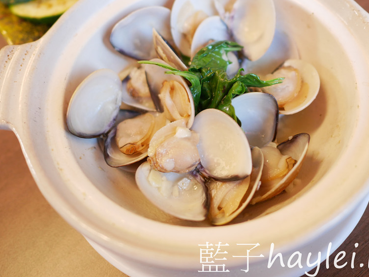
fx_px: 405
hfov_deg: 48.8
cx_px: 210
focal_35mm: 38
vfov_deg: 37.6
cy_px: 111
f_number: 1.7
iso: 400
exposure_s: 1/60
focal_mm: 15
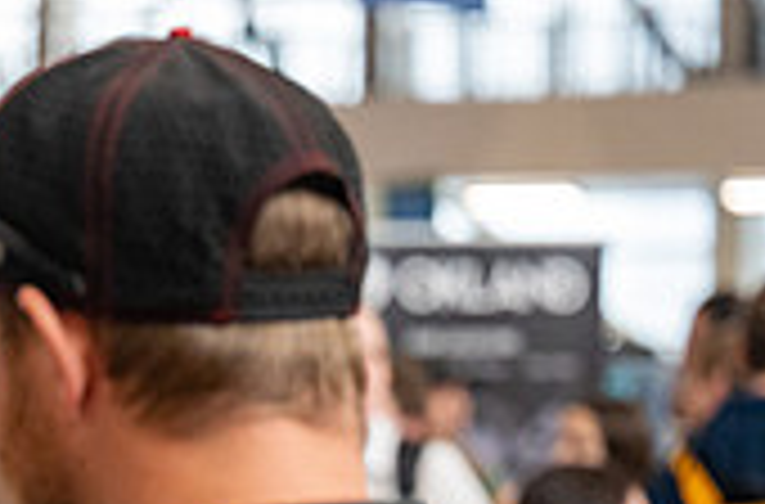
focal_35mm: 246
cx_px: -338
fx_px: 5208
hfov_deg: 8.2
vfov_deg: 5.5
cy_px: 681
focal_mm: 70
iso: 2500
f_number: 2.8
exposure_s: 1/1000
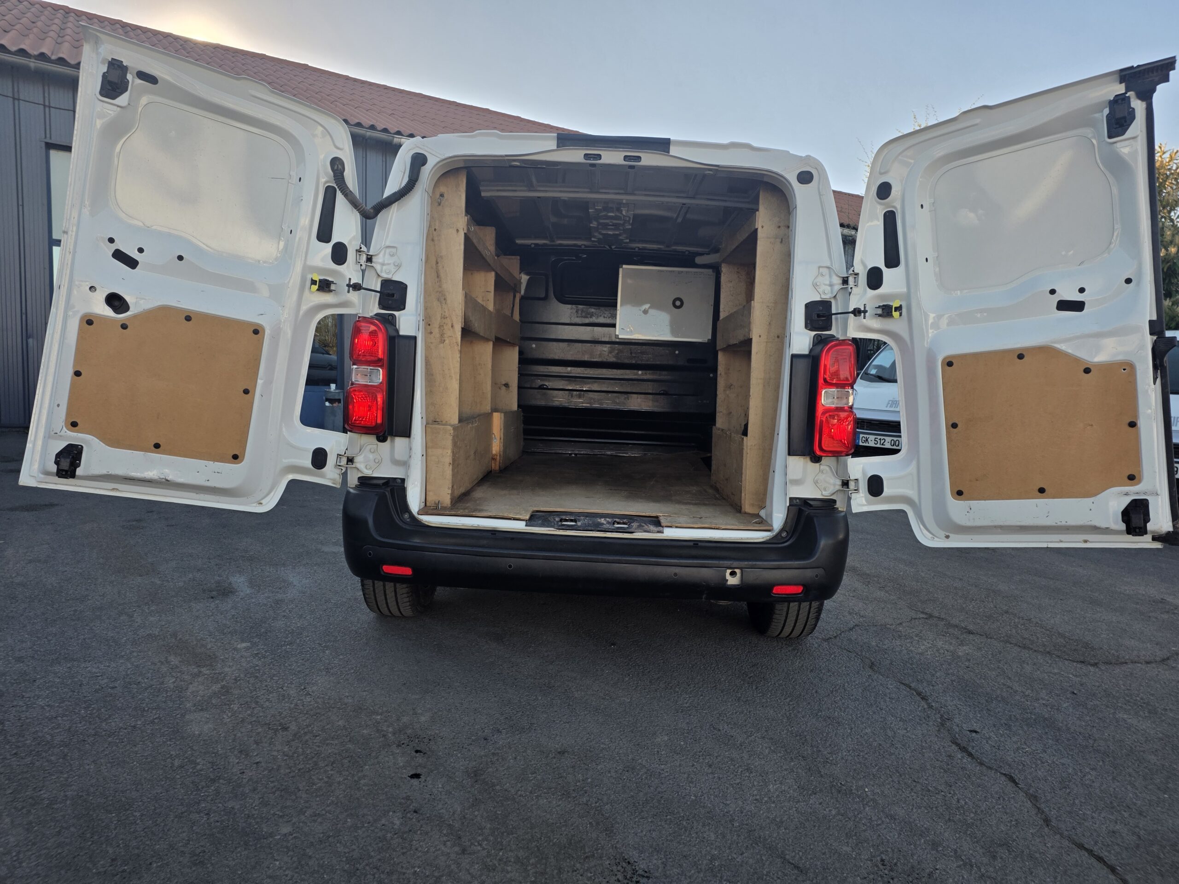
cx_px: 590
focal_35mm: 23
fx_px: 783
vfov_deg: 58.9
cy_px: 442
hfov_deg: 73.9
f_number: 1.7
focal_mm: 6.25
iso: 80
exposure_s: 1/2327
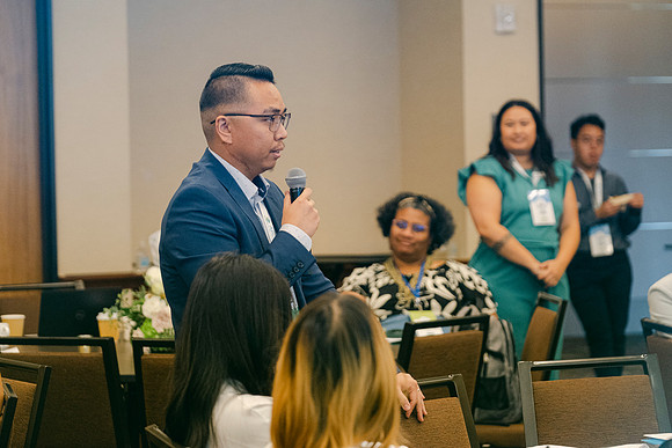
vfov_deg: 10.8
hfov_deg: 16.1
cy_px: 224
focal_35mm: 127
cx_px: 336
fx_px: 2370
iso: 2500
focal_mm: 83.8
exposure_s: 1/125
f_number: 2.8
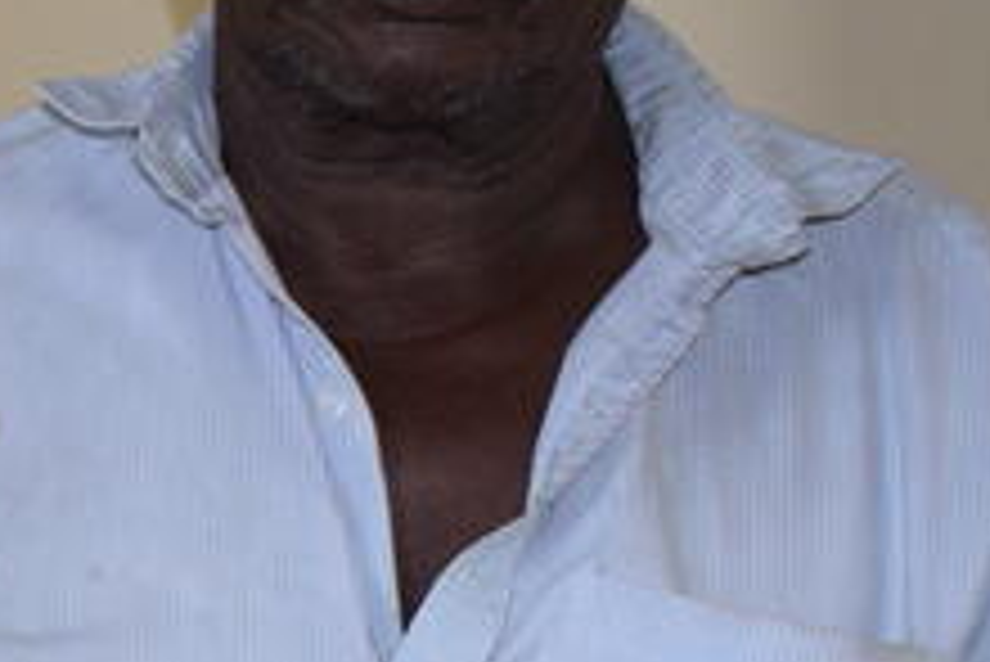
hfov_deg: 12.2
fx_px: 4045
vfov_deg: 9.2
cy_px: 878
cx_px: -1030
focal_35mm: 147
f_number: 5
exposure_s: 1/100
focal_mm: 18
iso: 800
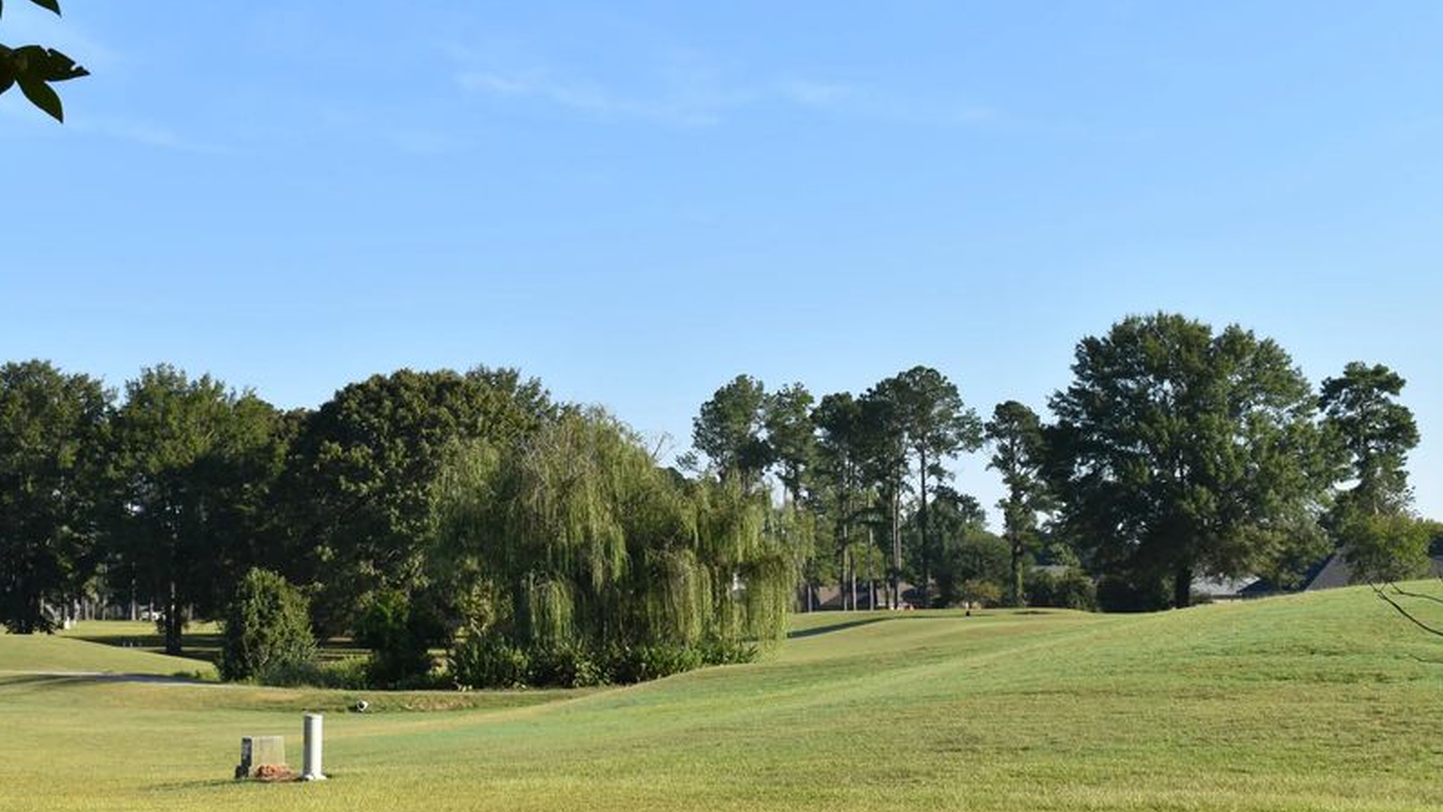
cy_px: 427
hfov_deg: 33.4
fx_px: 2398
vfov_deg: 19.2
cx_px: 618
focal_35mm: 63
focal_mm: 31
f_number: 10
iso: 200
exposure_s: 1/400
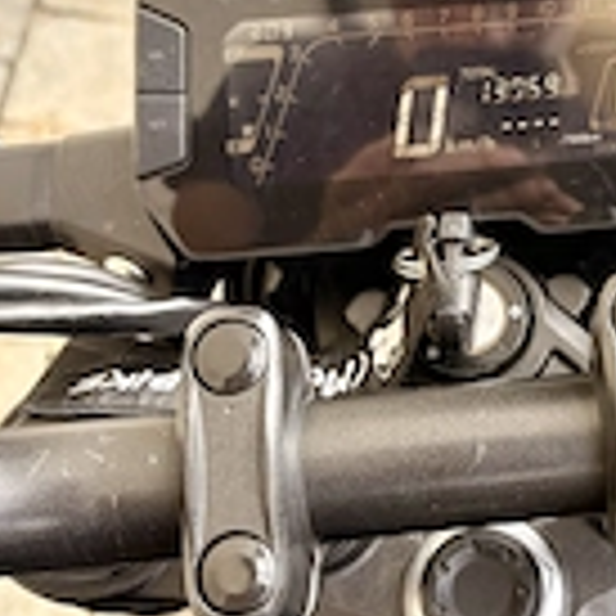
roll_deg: -18.7
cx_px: 562
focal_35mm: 67
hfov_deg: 24.9
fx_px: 1349
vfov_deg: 25.7
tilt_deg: -43.9
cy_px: 256
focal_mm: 5.96
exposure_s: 1/462
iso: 50
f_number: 1.6
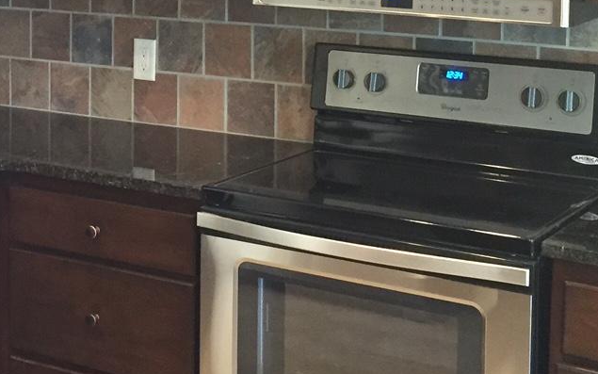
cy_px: -18
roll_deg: -1.0
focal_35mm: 79
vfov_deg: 16.1
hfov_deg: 25.7
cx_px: 115
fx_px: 1288
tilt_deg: -4.0
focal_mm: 4.15
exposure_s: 1/24
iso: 250
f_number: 2.2
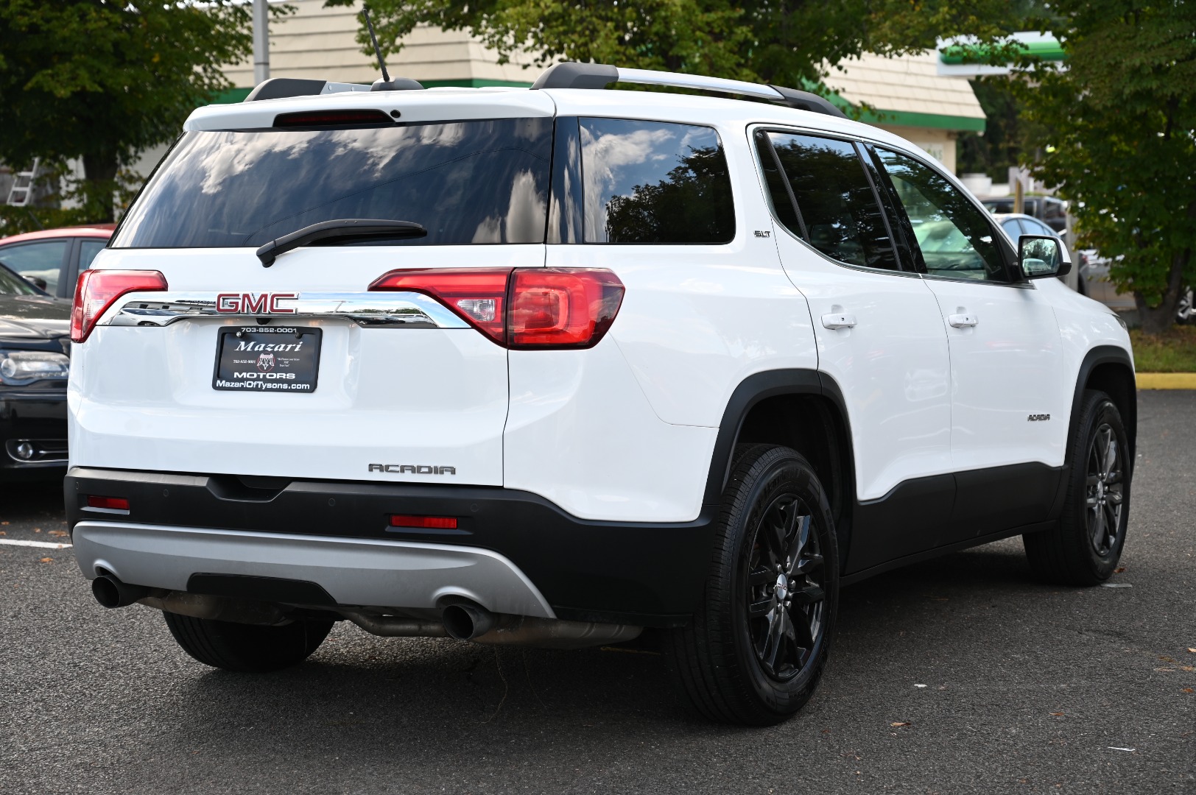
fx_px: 2091
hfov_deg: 31.9
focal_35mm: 63
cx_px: 598
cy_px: 398
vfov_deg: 21.5
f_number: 5
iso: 200
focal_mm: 63
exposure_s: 1/250
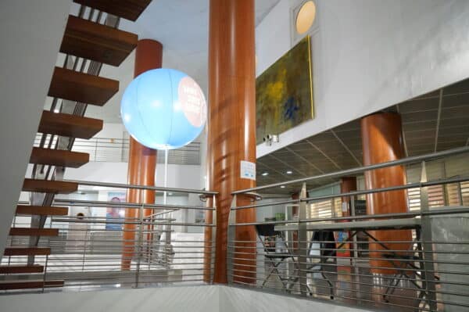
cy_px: 156
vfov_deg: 44.9
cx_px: 234
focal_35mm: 29
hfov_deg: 63.7
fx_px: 377
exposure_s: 1/160
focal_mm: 29
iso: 12800
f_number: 4.5
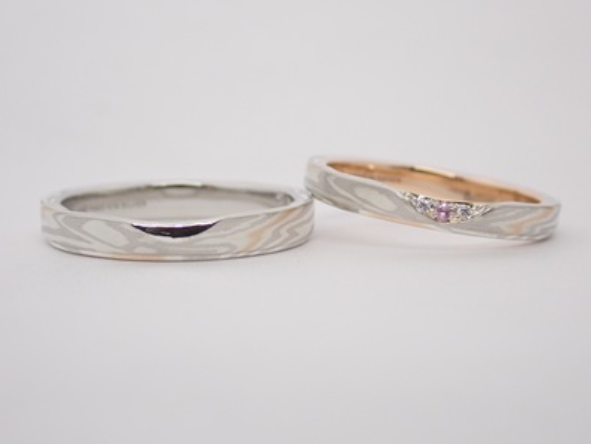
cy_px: 221
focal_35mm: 87
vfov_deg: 17.0
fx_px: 1486
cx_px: 301
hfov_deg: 22.5
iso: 200
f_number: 4.1
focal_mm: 13.65
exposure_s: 1/125
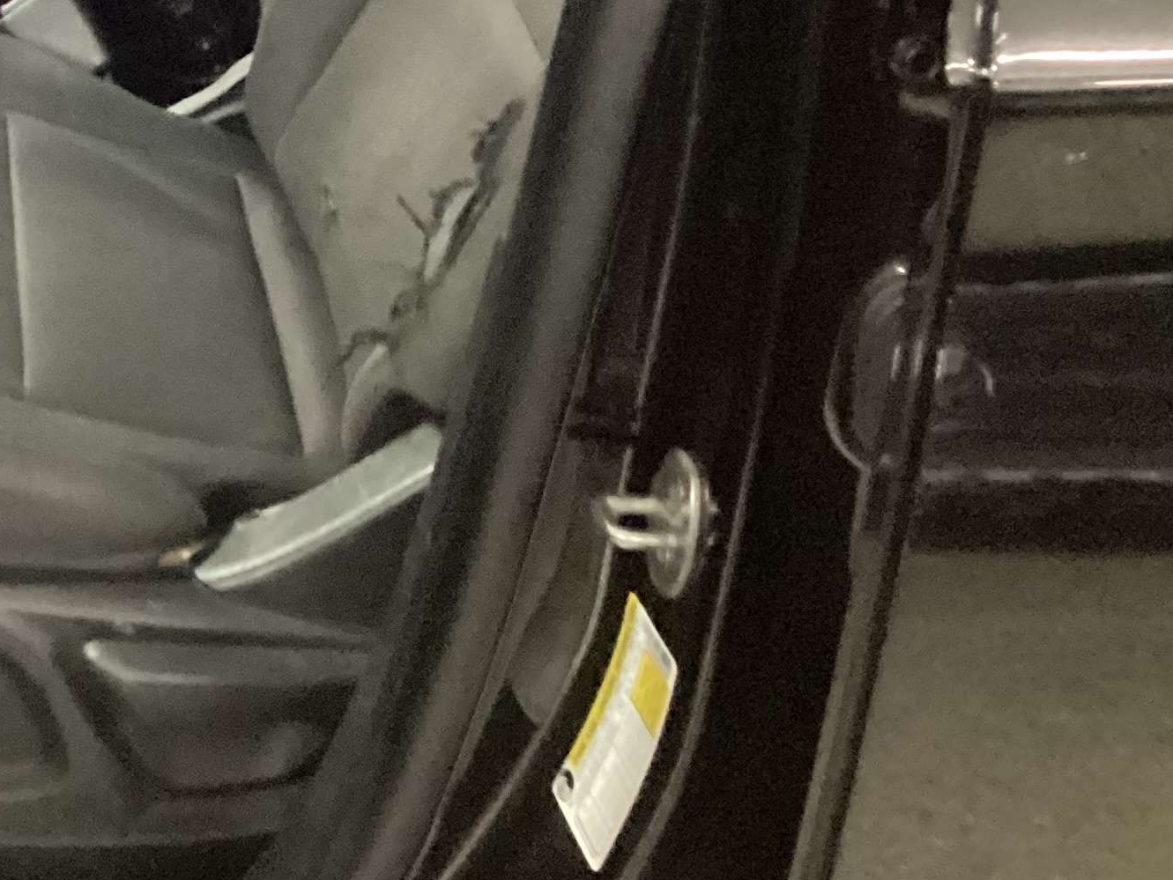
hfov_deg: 23.5
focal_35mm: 76
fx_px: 2576
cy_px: -175
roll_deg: +0.0
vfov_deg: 18.4
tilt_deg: -23.3
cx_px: -221
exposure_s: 1/20
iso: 800
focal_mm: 3.3
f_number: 2.4
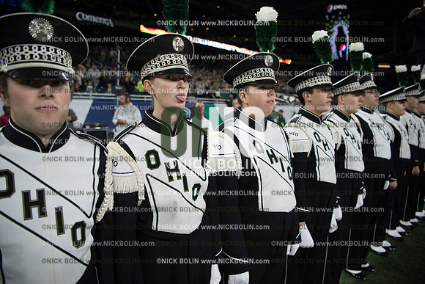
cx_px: 212
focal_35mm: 24
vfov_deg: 53.2
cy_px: 142
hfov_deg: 73.7
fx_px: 283
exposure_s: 1/1250
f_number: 2.8
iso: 1250
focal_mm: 24
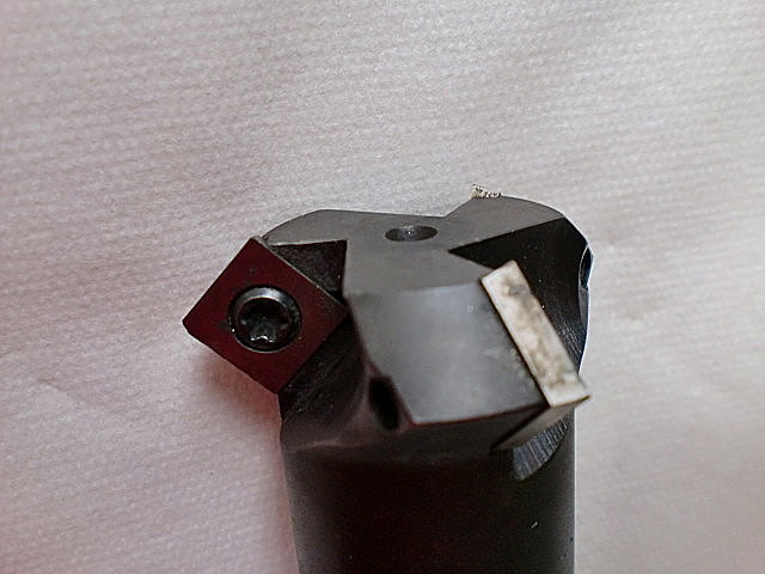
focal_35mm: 35
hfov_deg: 52.6
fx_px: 773
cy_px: 287
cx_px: 382
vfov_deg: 40.7
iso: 160
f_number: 3.1
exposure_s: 1/60
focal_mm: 6.3
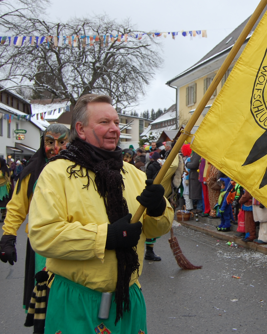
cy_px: 162
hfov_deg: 26.6
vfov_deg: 34.3
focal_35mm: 55
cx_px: 250
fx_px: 541
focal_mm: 23
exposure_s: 1/125
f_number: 5.6
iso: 200
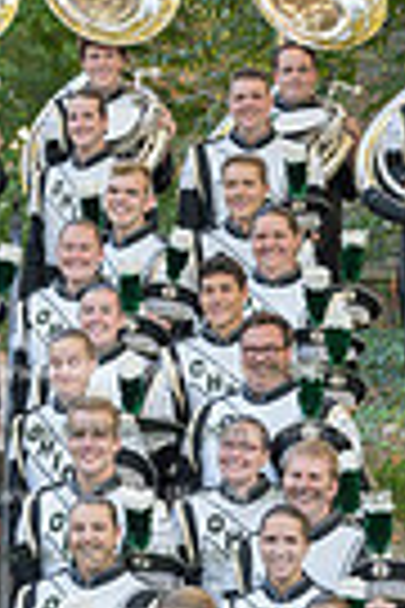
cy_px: 802
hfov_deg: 7.9
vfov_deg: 11.6
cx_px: 40
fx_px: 2919
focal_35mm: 173
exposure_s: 1/40
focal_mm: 52
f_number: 4
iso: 125
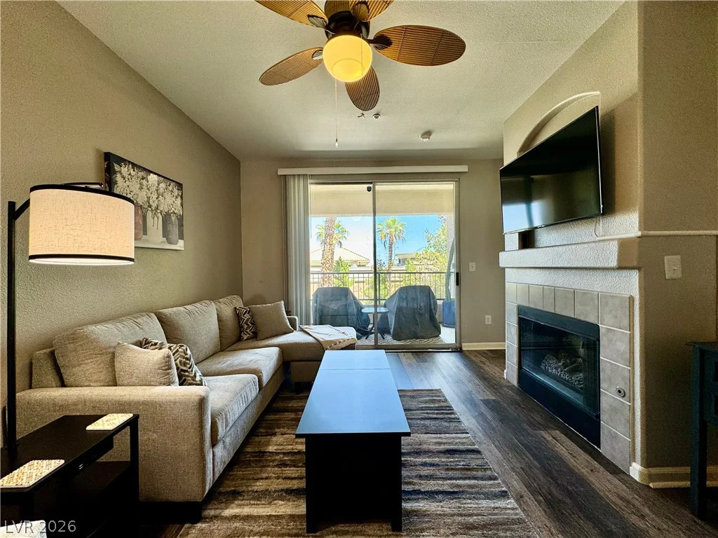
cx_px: 359
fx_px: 290
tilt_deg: -0.4
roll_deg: +1.5
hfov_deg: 102.1
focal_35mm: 14
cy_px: 269
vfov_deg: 85.7
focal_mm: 2.22
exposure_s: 1/120
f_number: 2.2
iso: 64
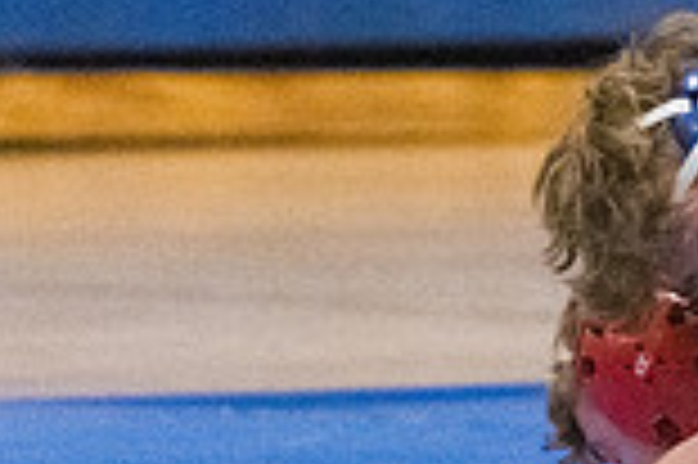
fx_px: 19620
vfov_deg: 1.4
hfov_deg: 2.0
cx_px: 941
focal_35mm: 1013
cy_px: 212
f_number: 4.5
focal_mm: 180
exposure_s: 1/1600
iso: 10000
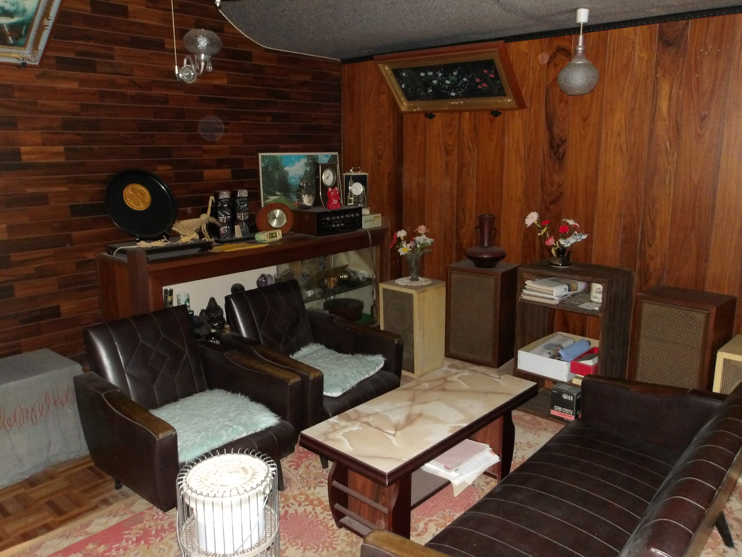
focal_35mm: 27
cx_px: 371
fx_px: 579
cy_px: 278
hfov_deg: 65.3
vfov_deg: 51.4
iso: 800
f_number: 3
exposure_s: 1/60
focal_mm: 4.9
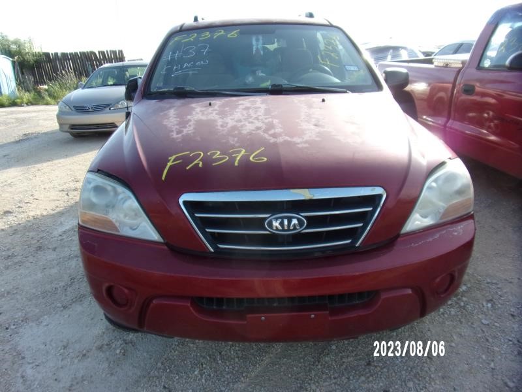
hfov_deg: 71.6
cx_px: 261
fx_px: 362
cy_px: 196
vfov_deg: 56.8
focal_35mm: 24
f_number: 3.3
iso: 80
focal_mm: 4.3
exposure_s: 1/300
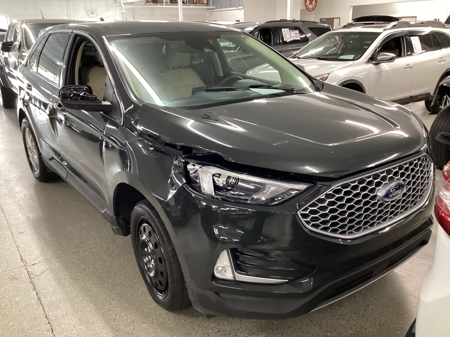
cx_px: 225
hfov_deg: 58.4
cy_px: 168
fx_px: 403
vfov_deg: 45.4
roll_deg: +1.9
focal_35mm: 31
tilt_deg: -20.4
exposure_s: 1/40
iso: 320
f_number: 2.4
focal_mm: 3.3
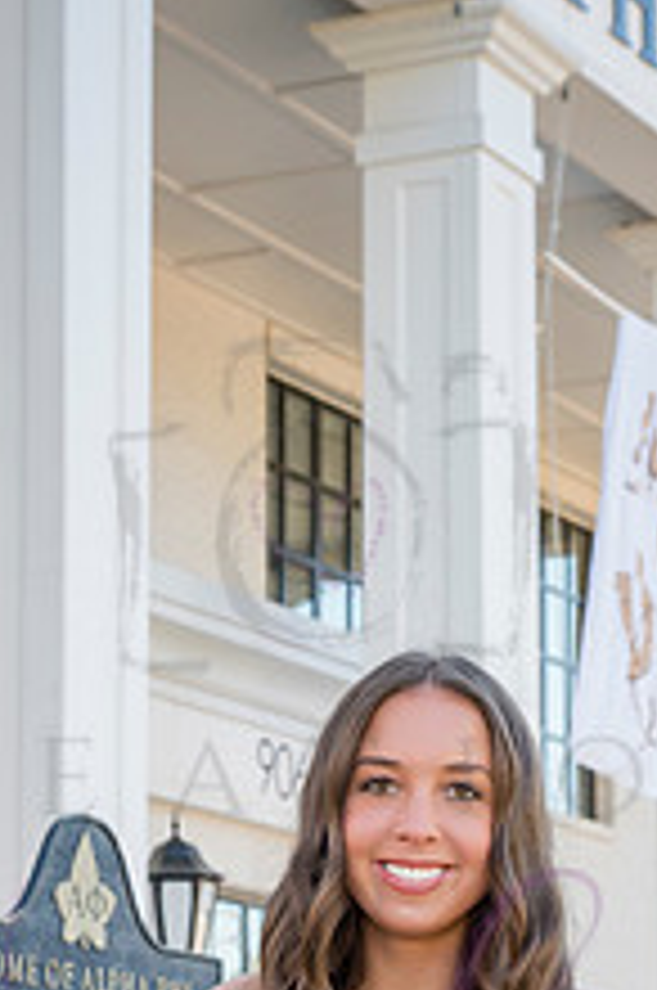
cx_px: 338
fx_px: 3378
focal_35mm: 123
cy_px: 936
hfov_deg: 11.1
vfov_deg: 16.4
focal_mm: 60
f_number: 8
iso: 1600
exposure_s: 1/400
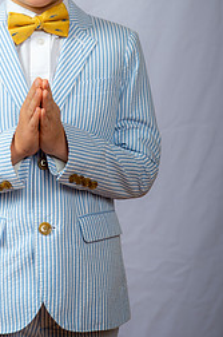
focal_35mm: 118
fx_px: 1101
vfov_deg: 17.3
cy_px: 107
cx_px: 51
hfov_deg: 11.5
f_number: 6.3
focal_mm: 66
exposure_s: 1/200
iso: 250
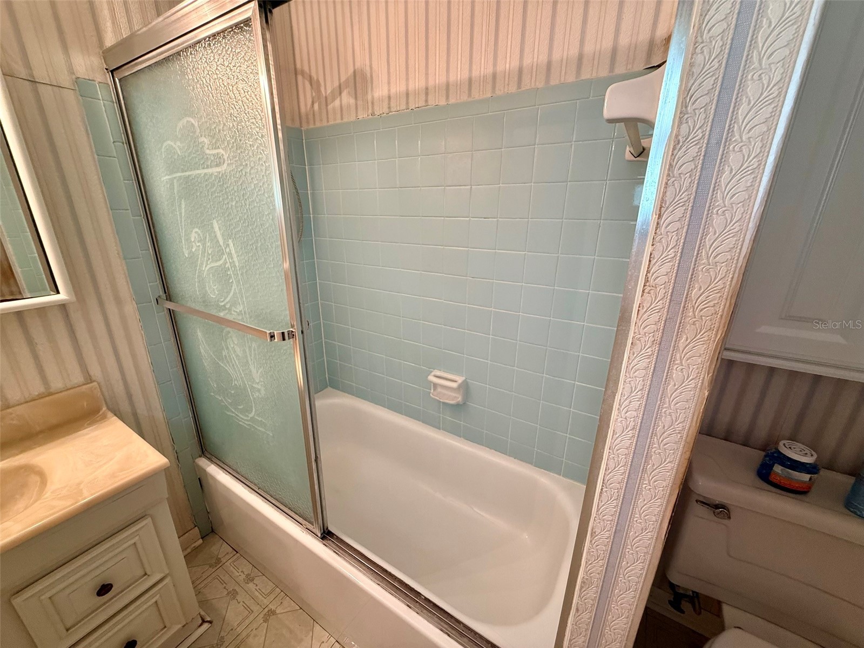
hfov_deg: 102.1
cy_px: 324
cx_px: 432
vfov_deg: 85.7
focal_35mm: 14
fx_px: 349
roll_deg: +0.0
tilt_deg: -17.8
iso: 250
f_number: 2.2
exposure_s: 1/60
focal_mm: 2.22
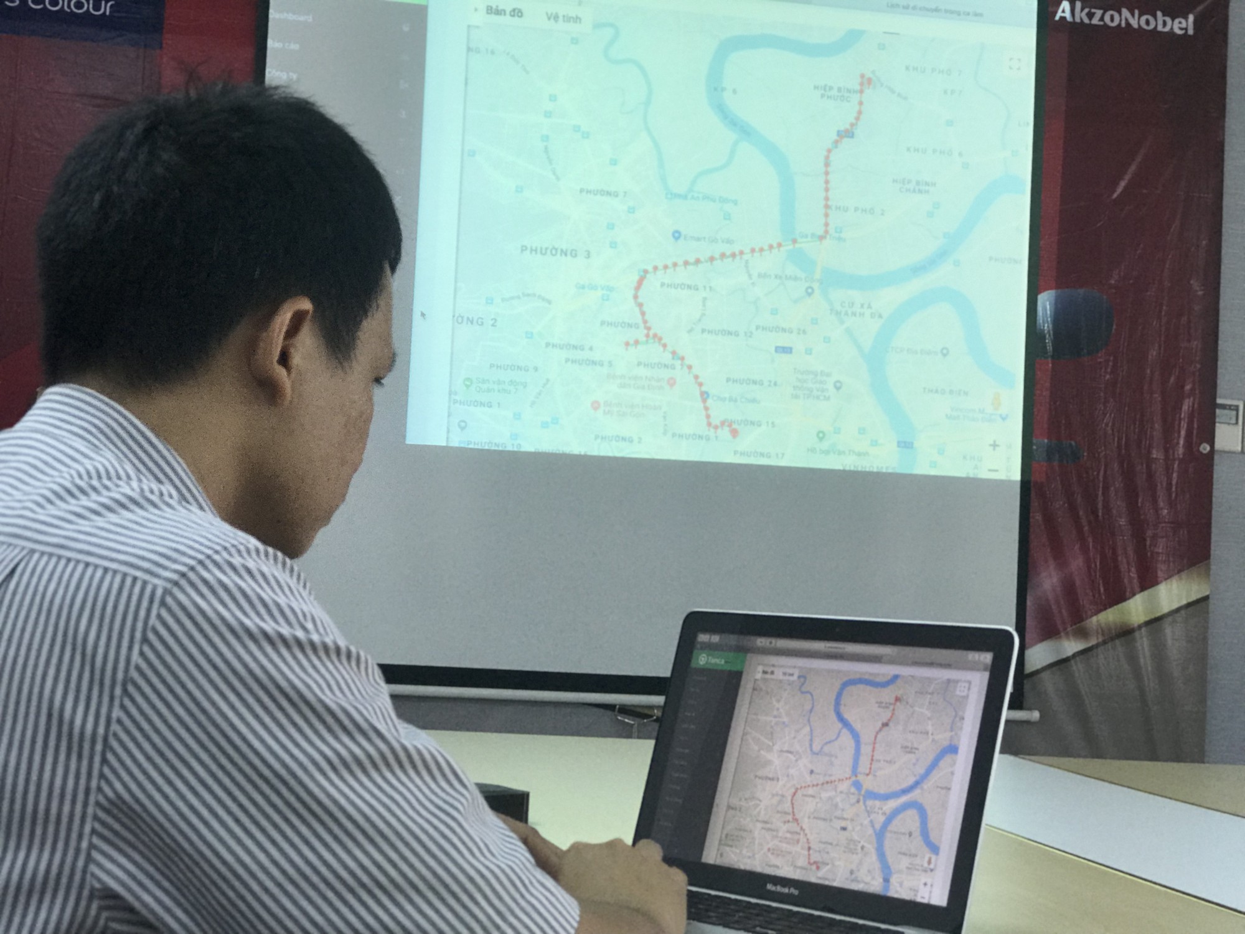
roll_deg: -2.4
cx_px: 622
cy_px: 467
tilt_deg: +3.7
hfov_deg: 33.8
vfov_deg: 25.7
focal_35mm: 57
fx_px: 2050
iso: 50
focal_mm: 6.6
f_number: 2.8
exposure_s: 1/50
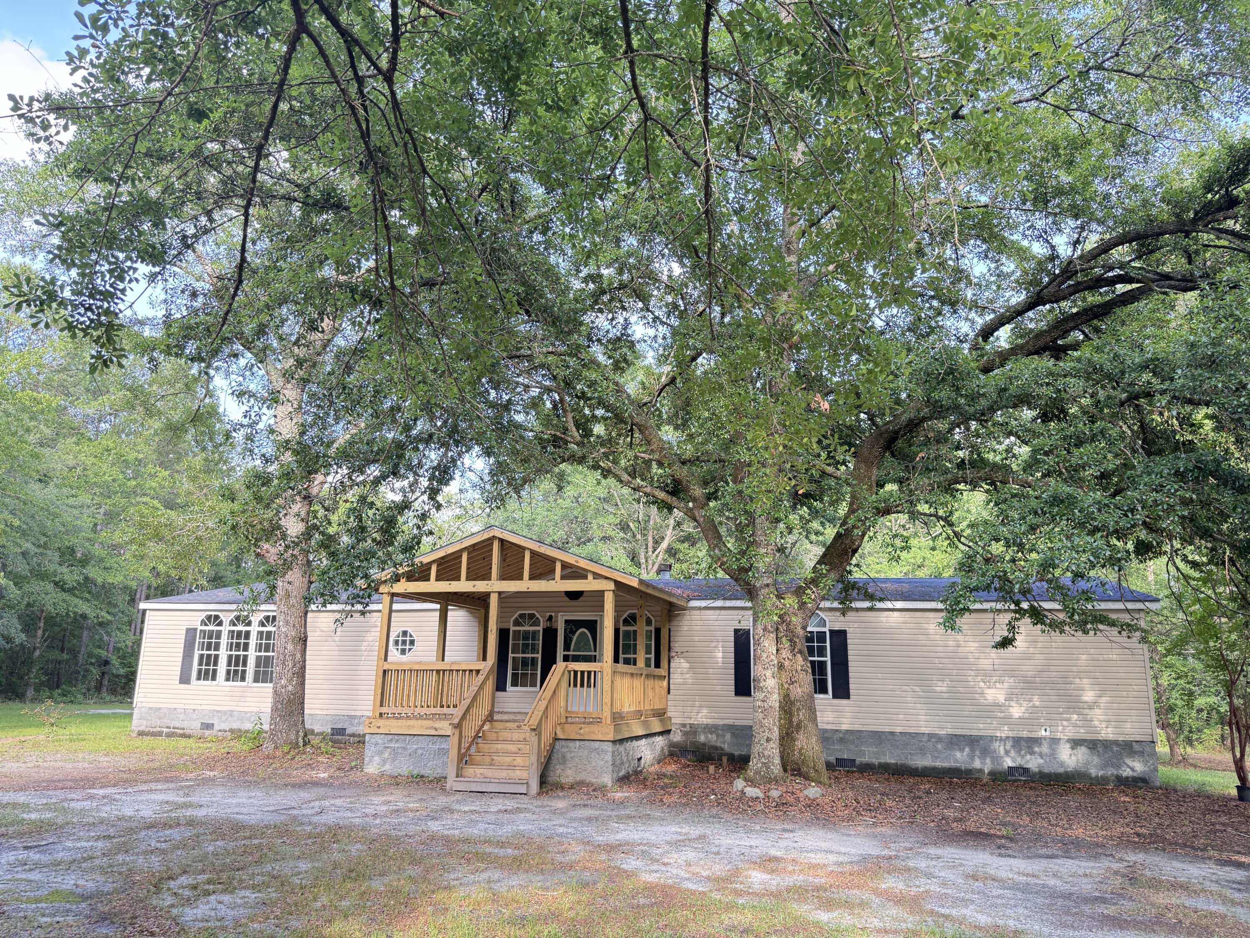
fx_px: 867
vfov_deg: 56.8
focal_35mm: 24
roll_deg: -2.0
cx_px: 625
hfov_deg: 71.6
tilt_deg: +13.3
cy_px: 469
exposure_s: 1/121
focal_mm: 6.76
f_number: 1.78
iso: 100
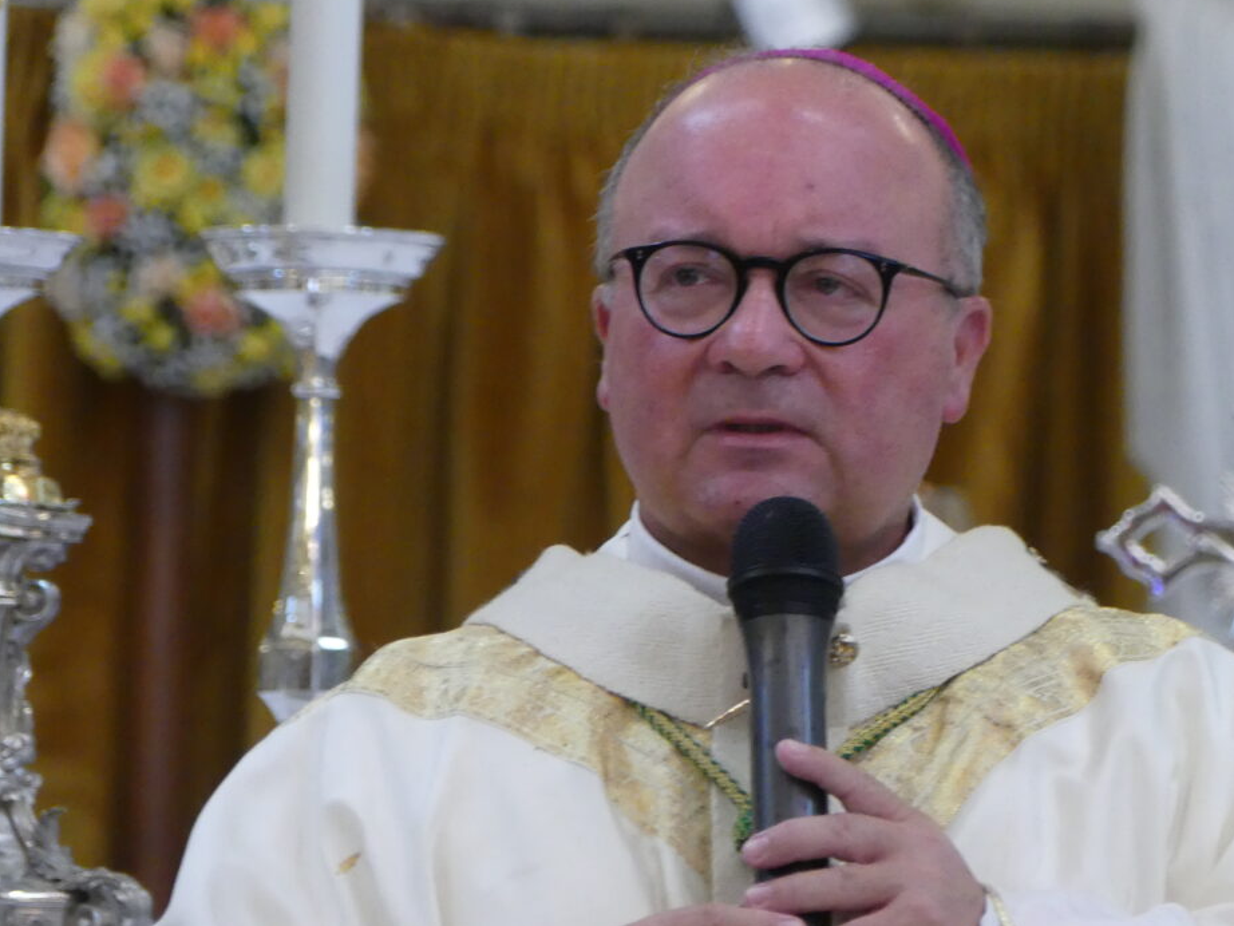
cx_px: 758
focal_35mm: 501
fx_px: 17864
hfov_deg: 4.0
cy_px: 443
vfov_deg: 3.0
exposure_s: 1/100
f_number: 2.8
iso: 800
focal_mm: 69.3
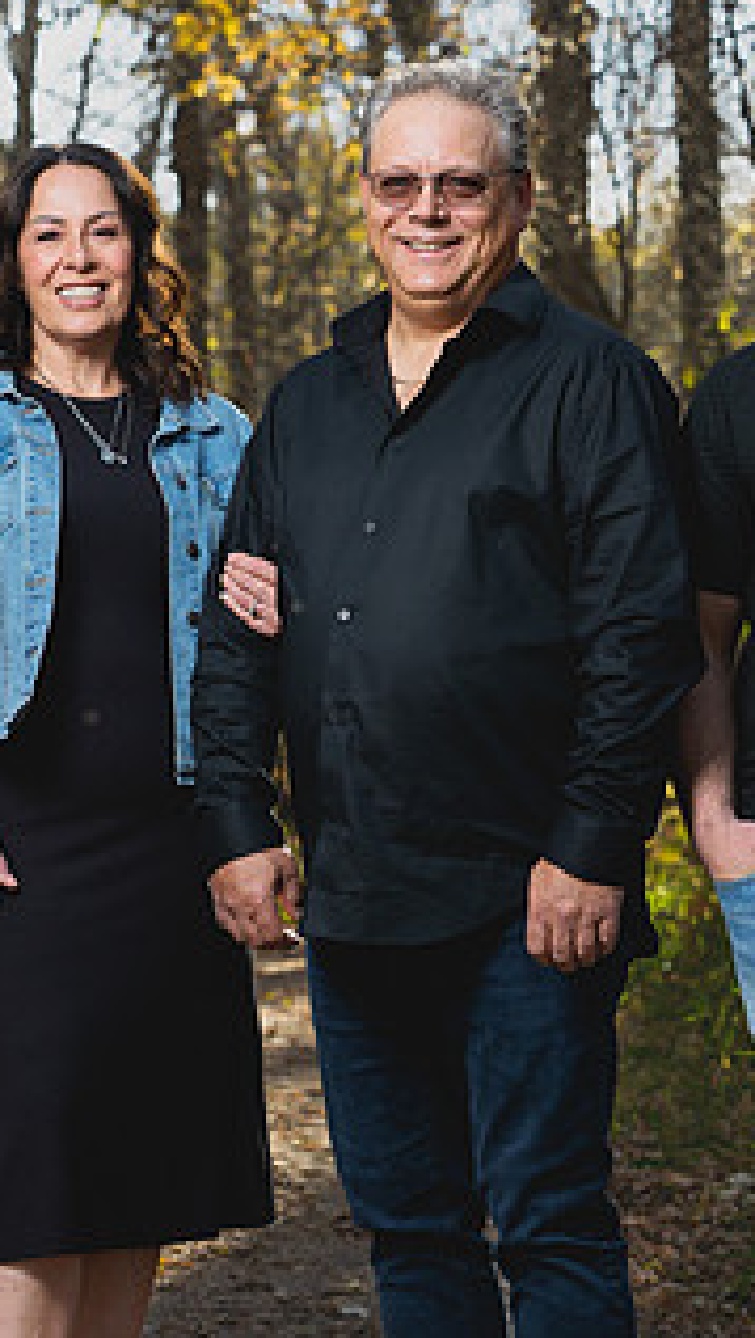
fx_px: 3939
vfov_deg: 19.3
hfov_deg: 10.9
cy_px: 685
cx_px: 244
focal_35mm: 111
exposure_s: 1/160
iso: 400
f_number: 3.5
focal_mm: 50
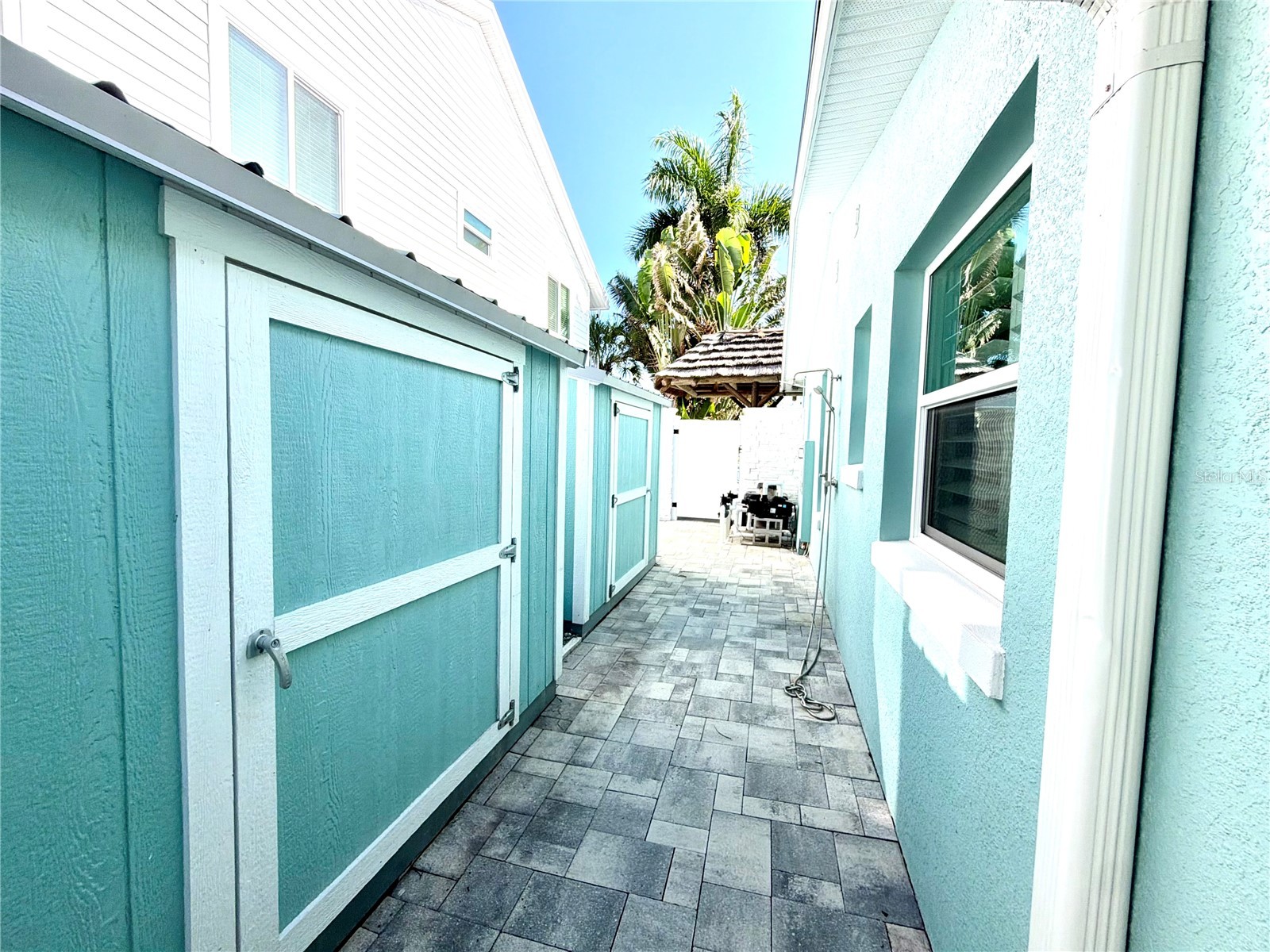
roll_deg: +0.0
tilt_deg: -2.8
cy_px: 476
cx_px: 635
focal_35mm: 14
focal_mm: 2.22
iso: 40
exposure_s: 1/658
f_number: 2.2
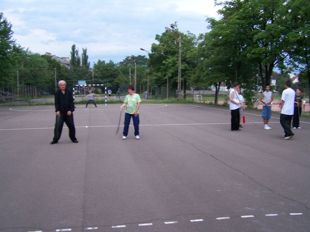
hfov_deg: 49.0
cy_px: 116
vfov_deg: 37.7
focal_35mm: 38
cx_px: 155
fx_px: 340
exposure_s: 1/20
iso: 160
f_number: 2.8
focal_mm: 6.3
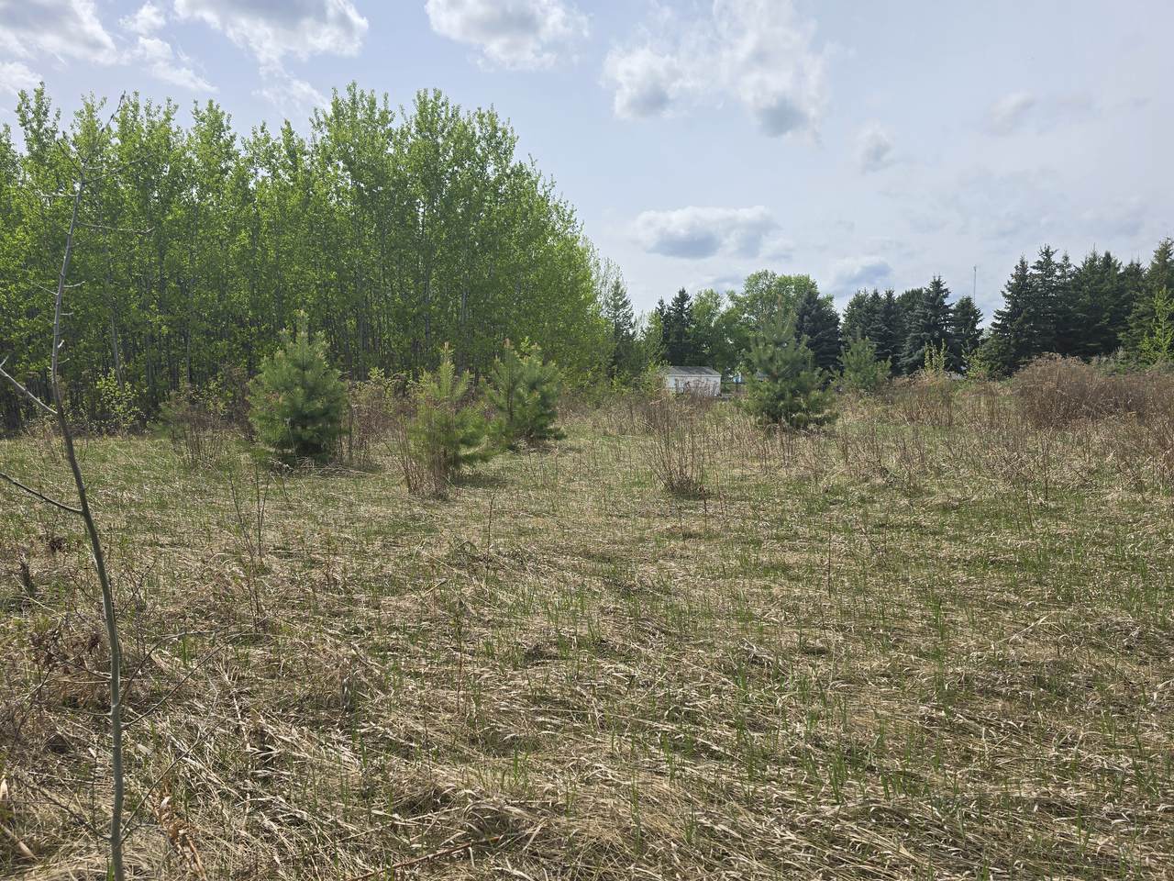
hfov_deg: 73.9
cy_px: 440
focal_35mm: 23
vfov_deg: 58.9
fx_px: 780
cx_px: 587
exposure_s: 1/1061
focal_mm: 6.3
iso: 12
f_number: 1.7
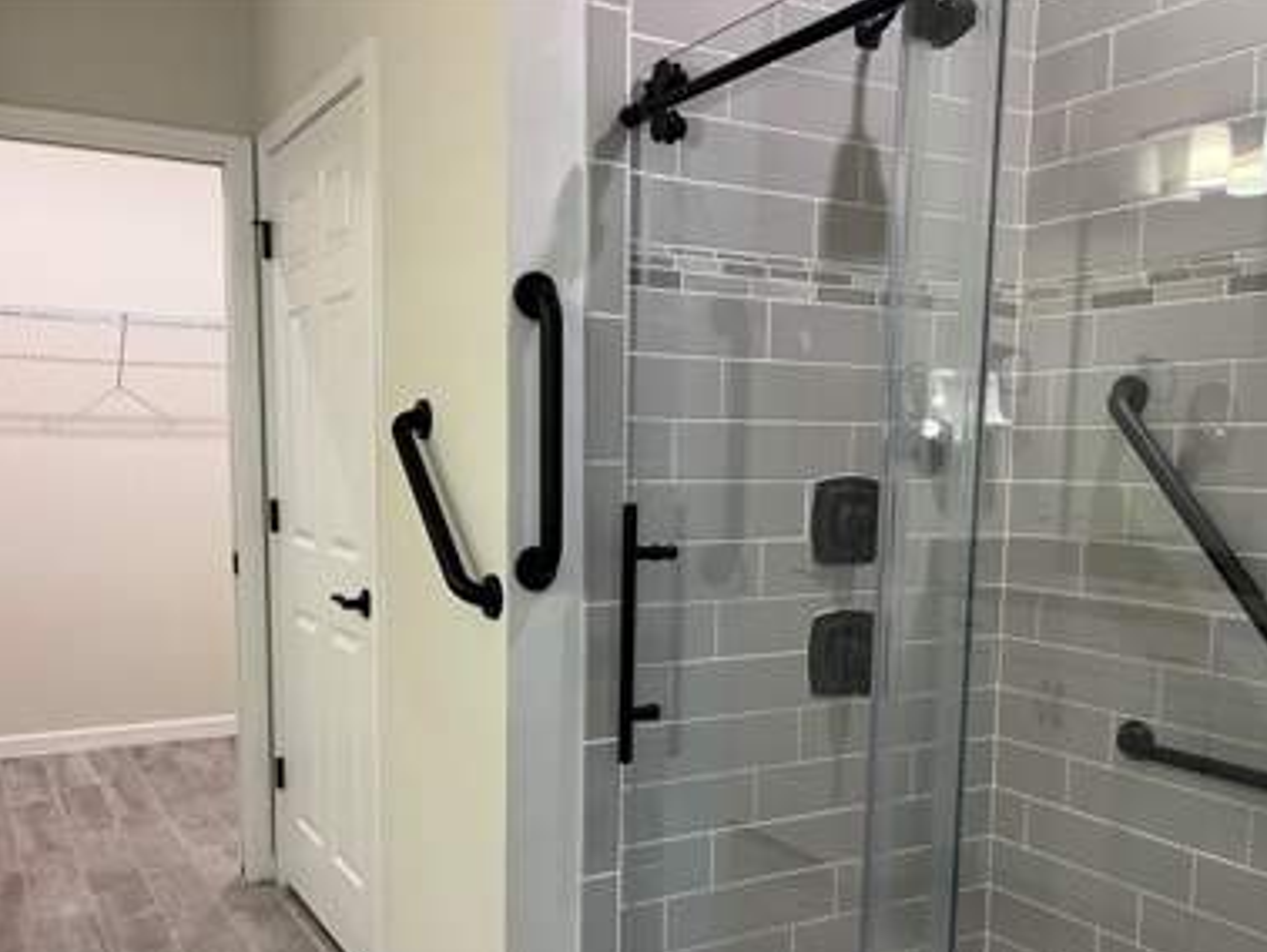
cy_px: 587
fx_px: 1209
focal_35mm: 33
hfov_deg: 55.3
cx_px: 637
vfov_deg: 42.7
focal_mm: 5.1
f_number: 1.6
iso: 100
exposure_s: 1/60
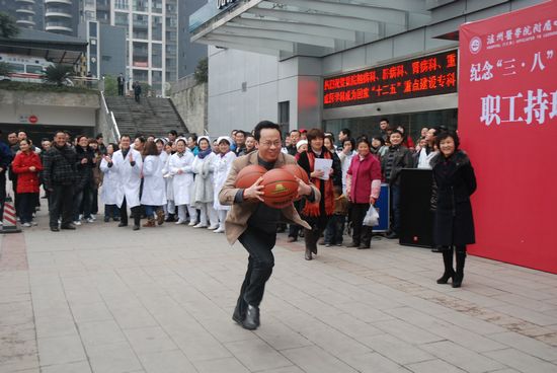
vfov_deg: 35.6
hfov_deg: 51.2
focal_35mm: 38
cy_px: 186
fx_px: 581
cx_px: 278
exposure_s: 1/250
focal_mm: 25
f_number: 3.8
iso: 800
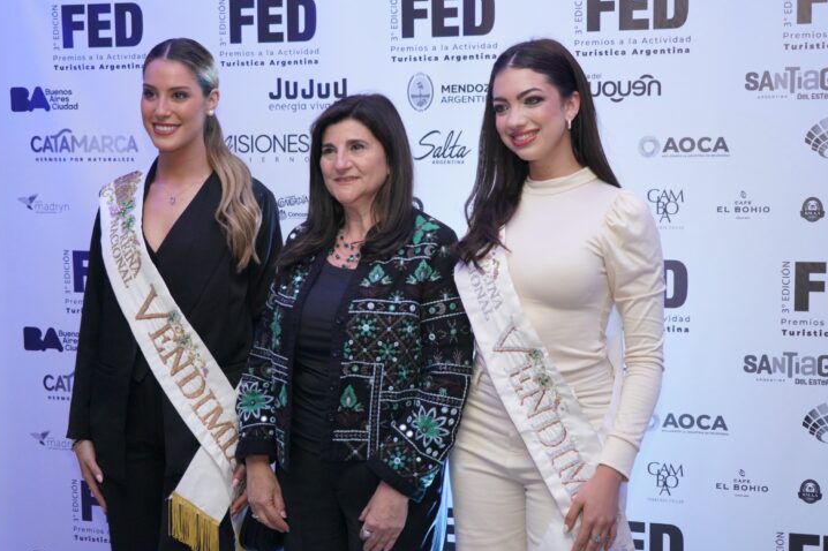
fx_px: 1402
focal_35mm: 61
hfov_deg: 32.9
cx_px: 413
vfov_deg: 22.2
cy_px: 276
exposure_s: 1/160
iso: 5000
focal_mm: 57
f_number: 5
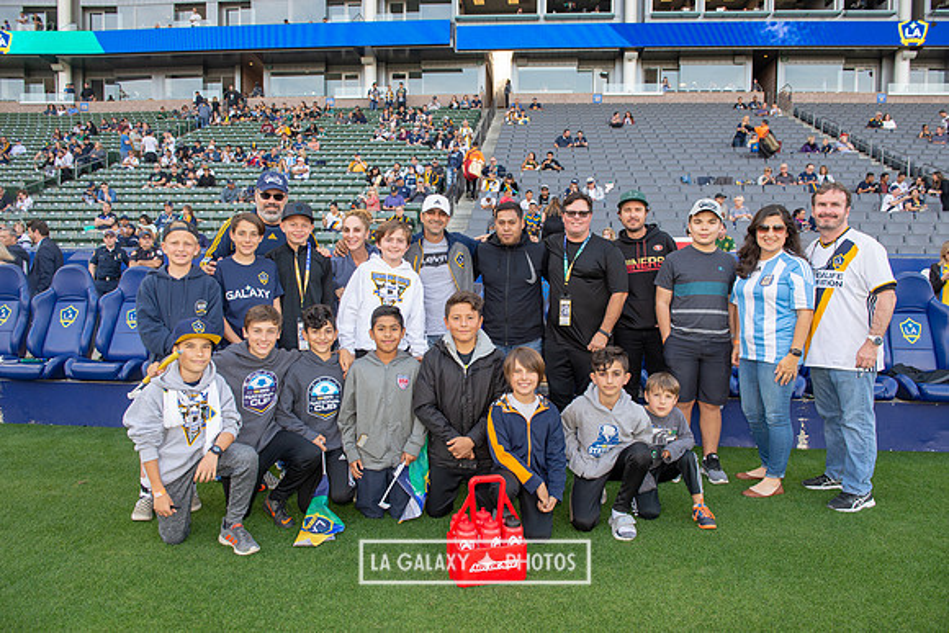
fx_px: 712
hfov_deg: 67.4
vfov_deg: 48.0
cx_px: 474
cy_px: 316
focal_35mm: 27
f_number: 5.6
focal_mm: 27
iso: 200
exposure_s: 1/125
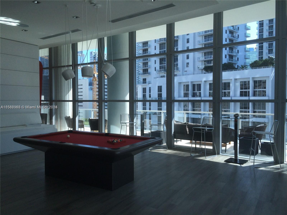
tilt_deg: -3.2
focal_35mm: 29
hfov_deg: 61.7
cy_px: 108
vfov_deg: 48.2
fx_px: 240
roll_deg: -0.2
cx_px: 144
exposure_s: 1/540
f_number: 2.2
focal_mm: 4.15
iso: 32
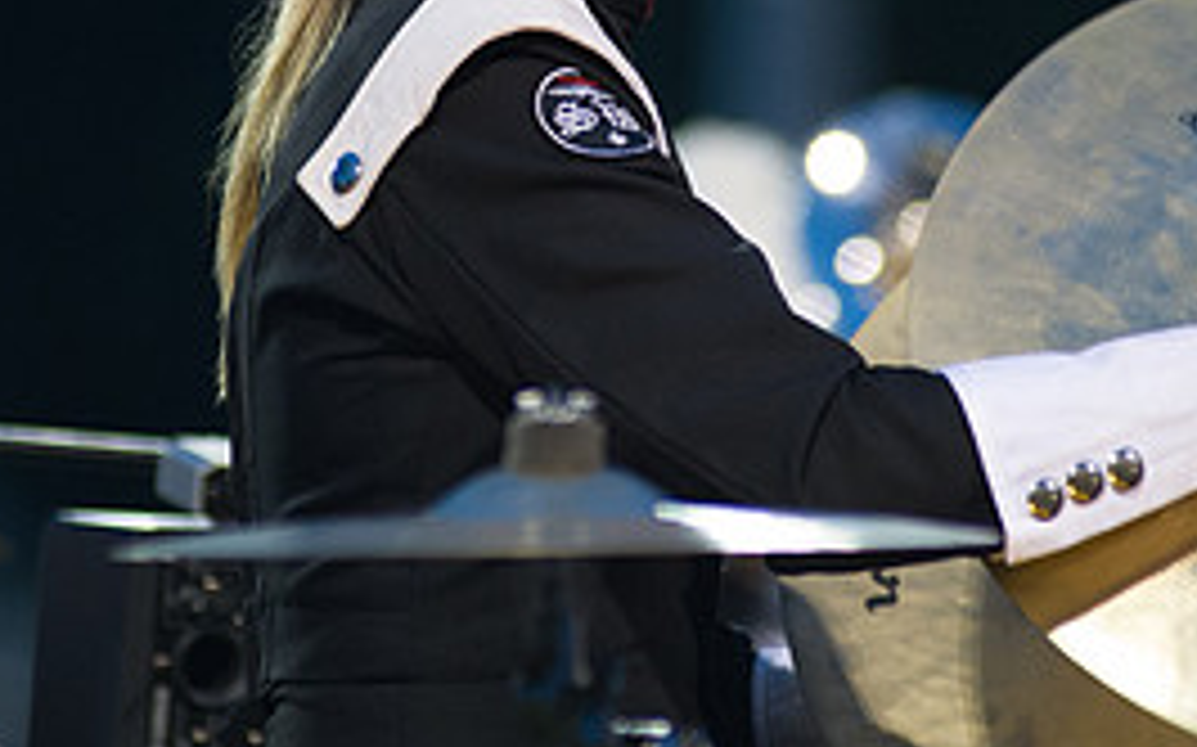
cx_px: 700
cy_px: 26
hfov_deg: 3.9
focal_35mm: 537
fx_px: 17511
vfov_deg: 2.4
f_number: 2.8
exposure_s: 1/160
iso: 2000
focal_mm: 200
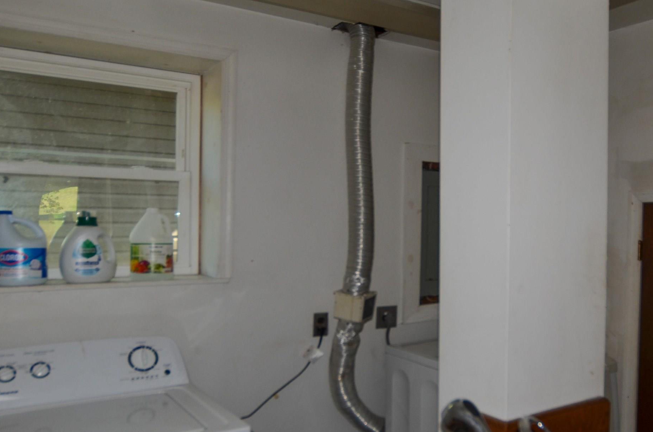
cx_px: 446
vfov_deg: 51.0
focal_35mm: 25
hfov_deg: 69.2
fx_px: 452
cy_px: 241
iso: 100
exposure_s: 1/60
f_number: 3.5
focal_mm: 10
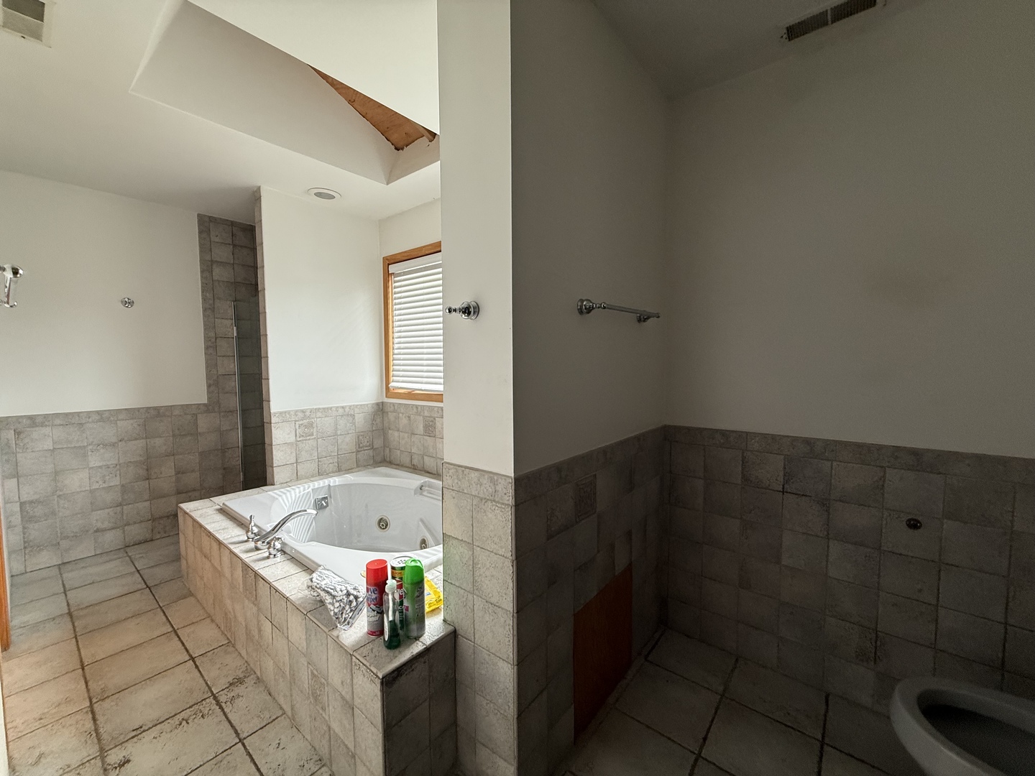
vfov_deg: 85.7
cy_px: 388
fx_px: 419
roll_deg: +0.3
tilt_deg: -2.8
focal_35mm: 14
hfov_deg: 102.1
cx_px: 518
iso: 200
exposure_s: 1/99
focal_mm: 2.22
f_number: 2.2
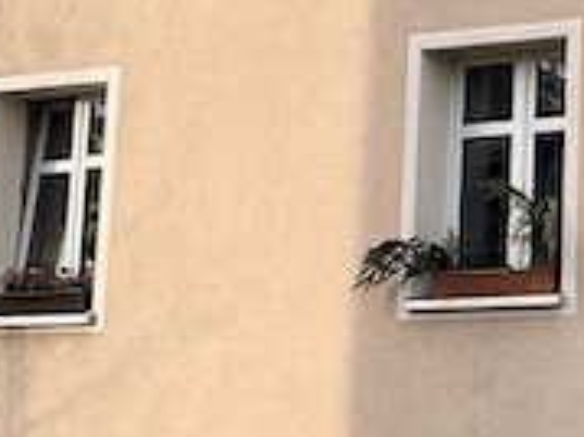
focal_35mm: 144
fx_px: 2428
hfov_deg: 13.1
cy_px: -121
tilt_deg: +11.7
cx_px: 838
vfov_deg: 10.1
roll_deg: -0.1
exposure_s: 1/1672
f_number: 1.6
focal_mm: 5.1
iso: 50
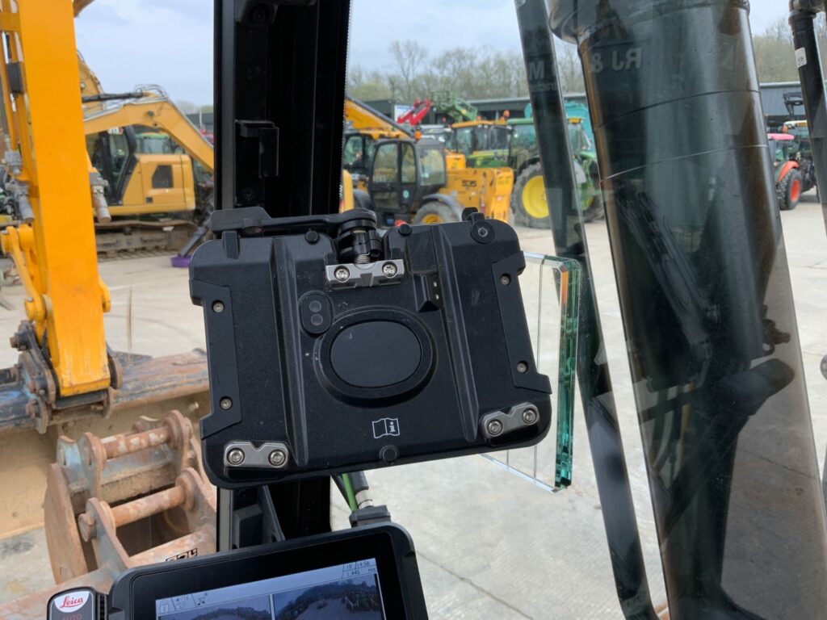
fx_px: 693
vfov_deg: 48.2
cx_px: 414
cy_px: 310
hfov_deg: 61.7
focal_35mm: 29
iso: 16
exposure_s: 1/268
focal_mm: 3
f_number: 1.8
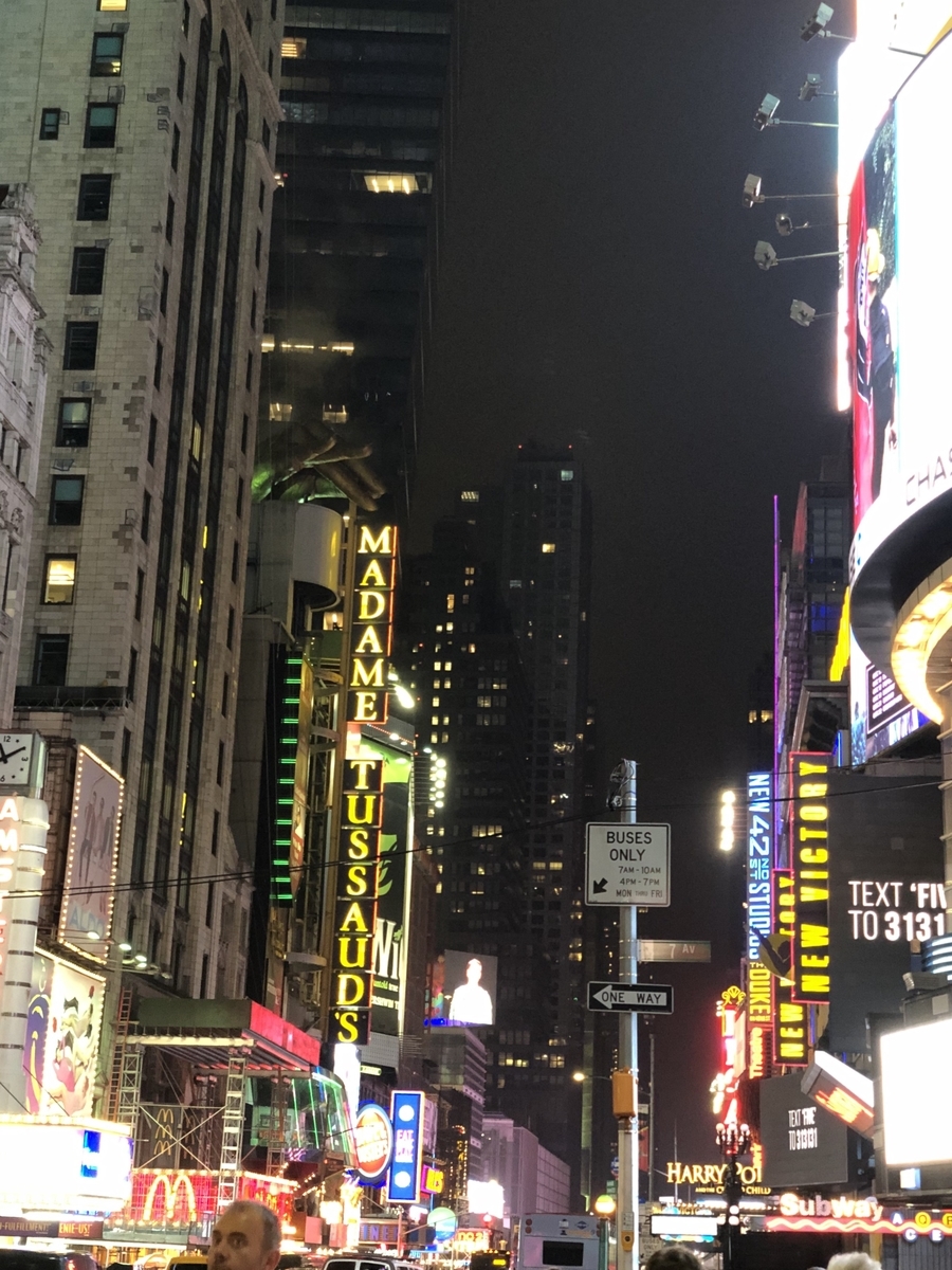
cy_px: 635
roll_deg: -3.5
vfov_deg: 36.8
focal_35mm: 52
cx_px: 476
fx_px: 1907
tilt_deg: +17.1
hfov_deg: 28.0
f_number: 2.4
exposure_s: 1/20
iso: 160
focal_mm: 6
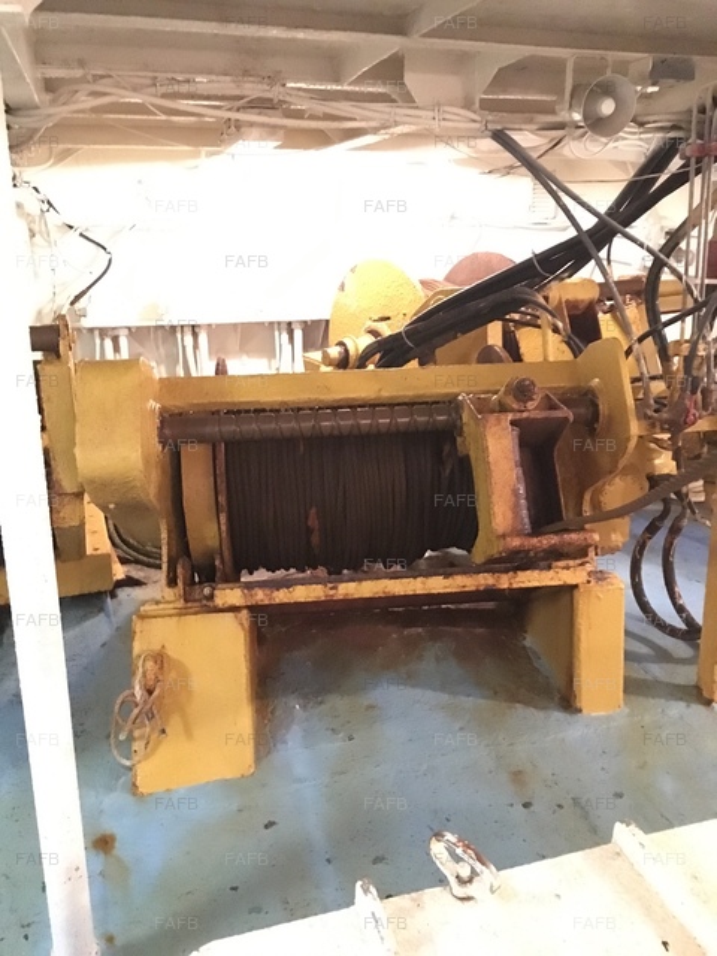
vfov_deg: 61.7
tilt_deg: -12.3
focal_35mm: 29
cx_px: 358
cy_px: 478
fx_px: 801
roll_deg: +1.9
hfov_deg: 48.2
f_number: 2.2
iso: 2000
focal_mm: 4.15
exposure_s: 1/17
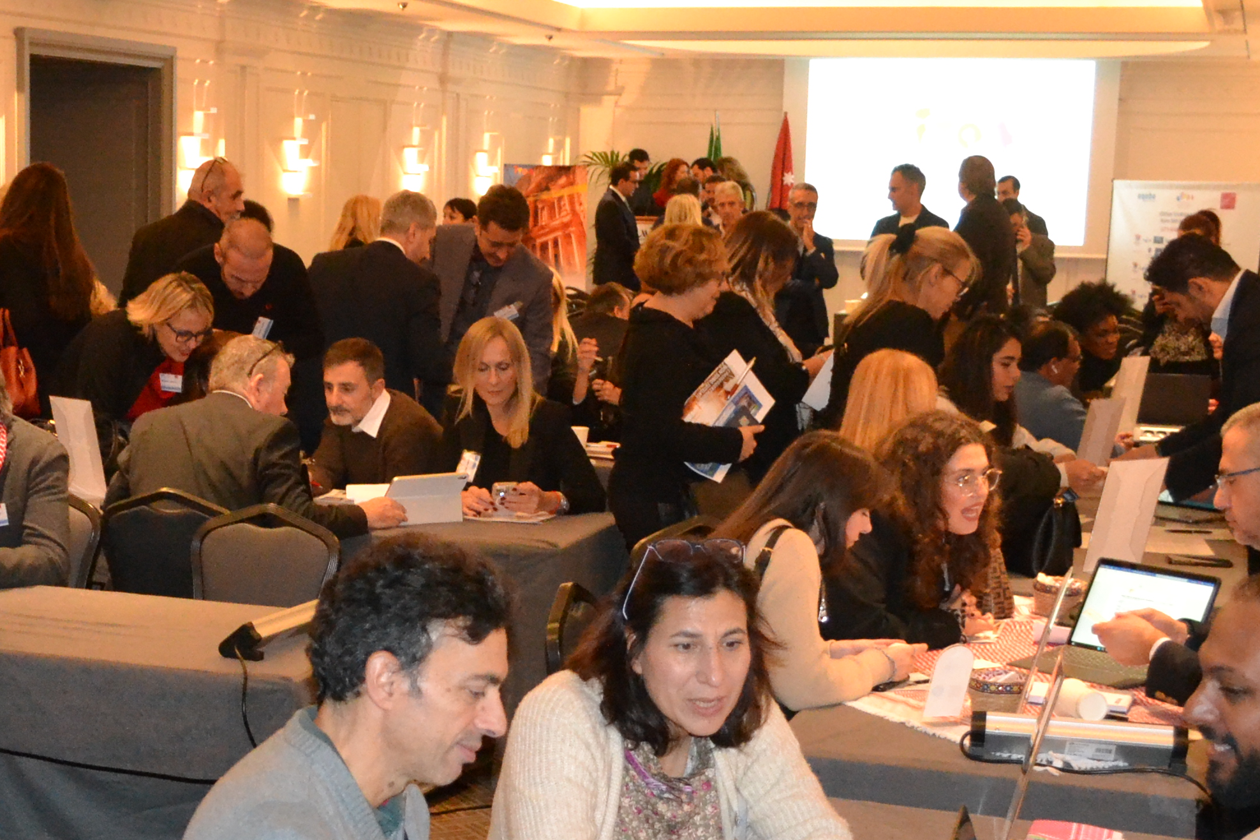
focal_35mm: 63
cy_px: 642
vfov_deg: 21.4
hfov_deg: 31.2
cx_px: 283
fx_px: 2205
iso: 3200
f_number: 3.5
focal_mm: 18
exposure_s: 1/160
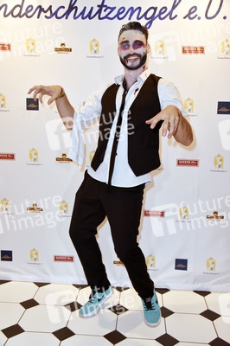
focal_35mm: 36
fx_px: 346
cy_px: 173
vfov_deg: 53.2
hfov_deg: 36.8
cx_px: 115
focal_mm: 36
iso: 1250
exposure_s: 1/160
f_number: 5.6
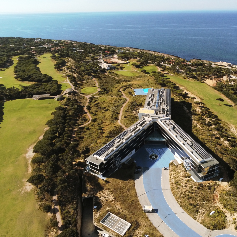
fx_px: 217
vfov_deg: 57.3
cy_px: 116
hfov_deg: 56.3
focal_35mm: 28
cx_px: 155
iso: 168
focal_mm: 4
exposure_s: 1/1923
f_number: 2.4
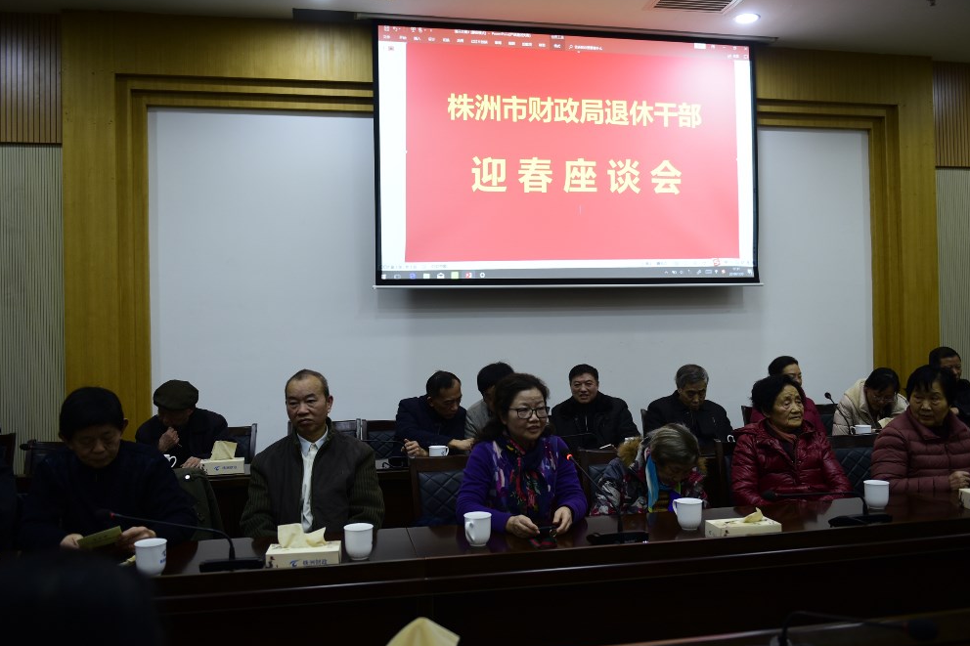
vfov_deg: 41.1
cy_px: 331
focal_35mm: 32
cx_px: 495
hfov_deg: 58.7
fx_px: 862
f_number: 2.8
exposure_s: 1/80
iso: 450
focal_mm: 31
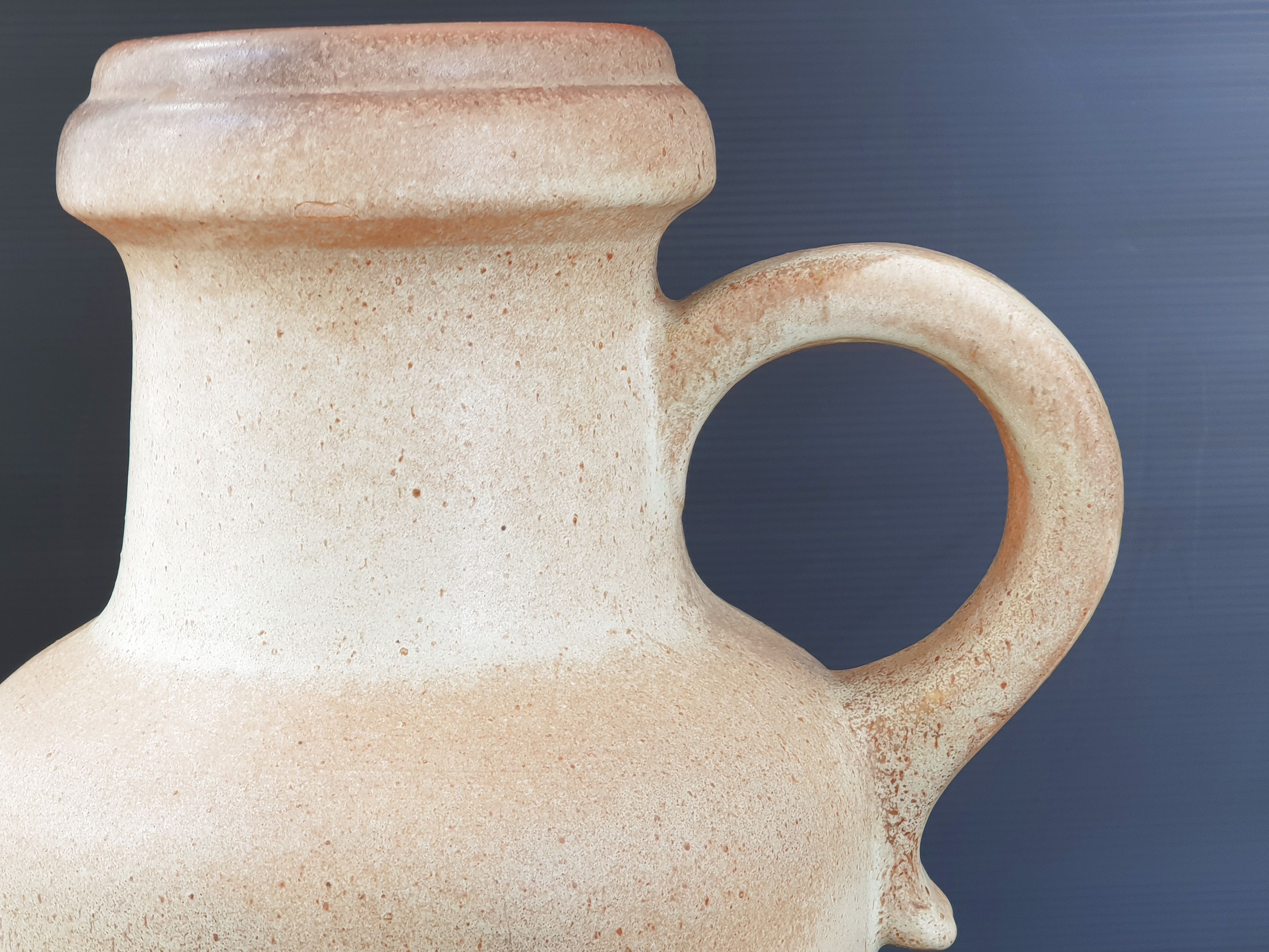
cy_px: 522
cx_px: 563
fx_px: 2236
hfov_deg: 31.7
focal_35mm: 61
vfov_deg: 24.0
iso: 40
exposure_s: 1/30
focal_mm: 6
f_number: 2.4
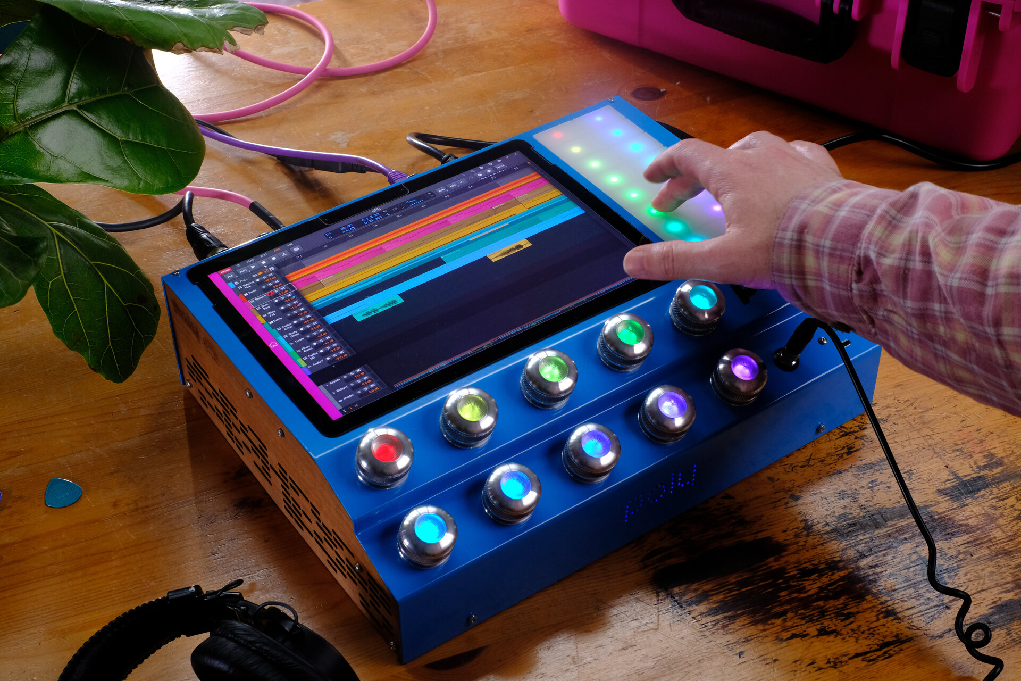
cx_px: 510
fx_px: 1503
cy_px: 340
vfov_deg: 25.5
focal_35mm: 53
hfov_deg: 37.5
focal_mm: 35
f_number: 11
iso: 2000
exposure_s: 1/15
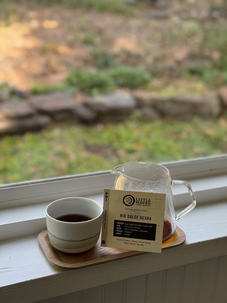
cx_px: 114
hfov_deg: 30.3
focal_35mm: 48
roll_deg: -2.7
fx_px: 420
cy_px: 152
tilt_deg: -21.0
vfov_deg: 39.7
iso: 125
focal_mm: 6.76
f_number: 1.78
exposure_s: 1/239
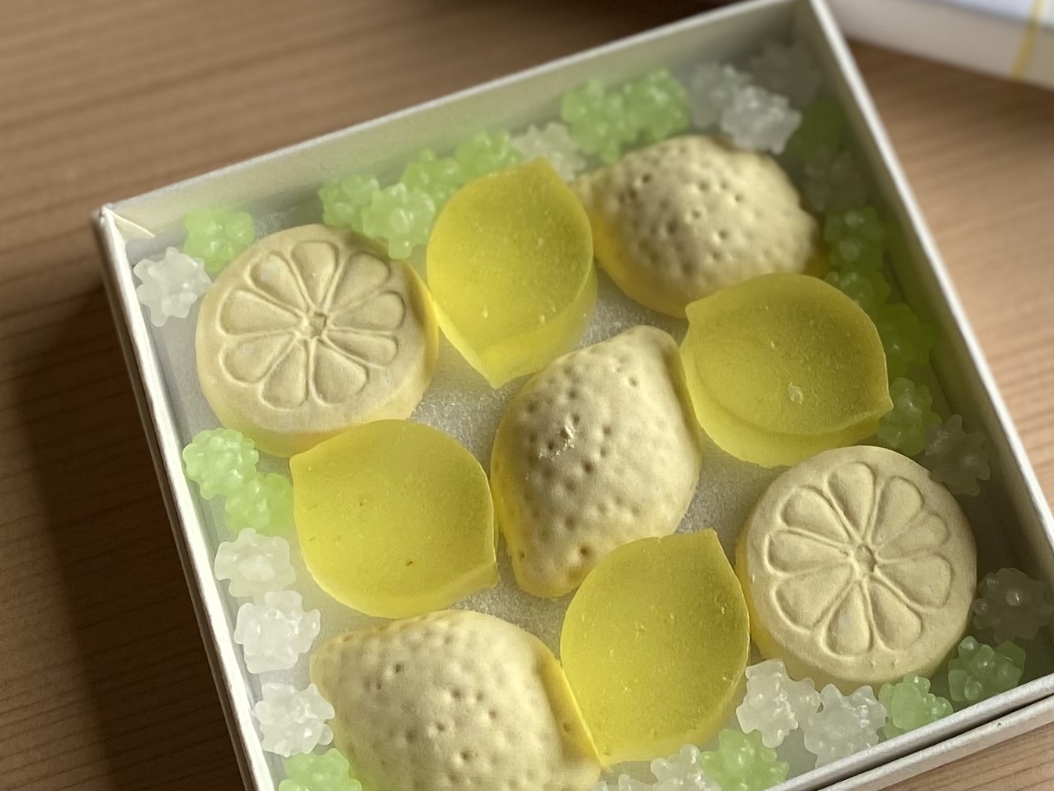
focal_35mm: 36
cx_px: 680
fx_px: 1096
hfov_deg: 50.6
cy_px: 466
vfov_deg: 39.5
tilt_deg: -63.9
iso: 32
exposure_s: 1/178
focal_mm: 4.25
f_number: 1.8
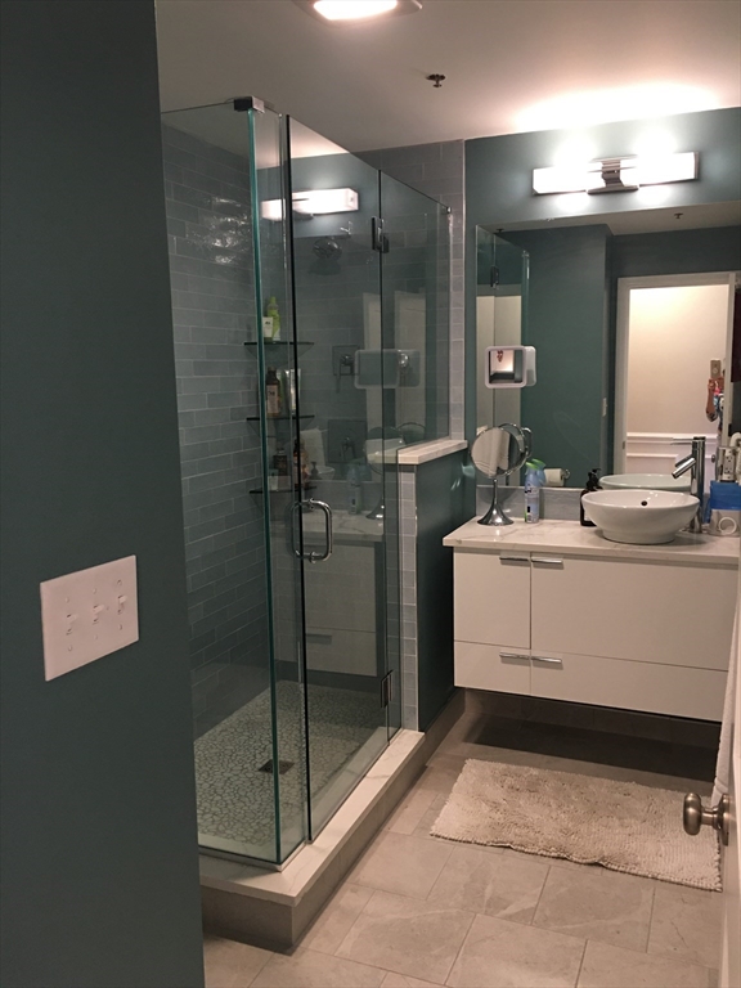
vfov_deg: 61.7
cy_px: 494
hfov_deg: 48.2
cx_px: 370
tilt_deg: -8.2
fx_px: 828
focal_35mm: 29
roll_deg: +1.6
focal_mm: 4.15
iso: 50
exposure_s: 1/15
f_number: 2.2
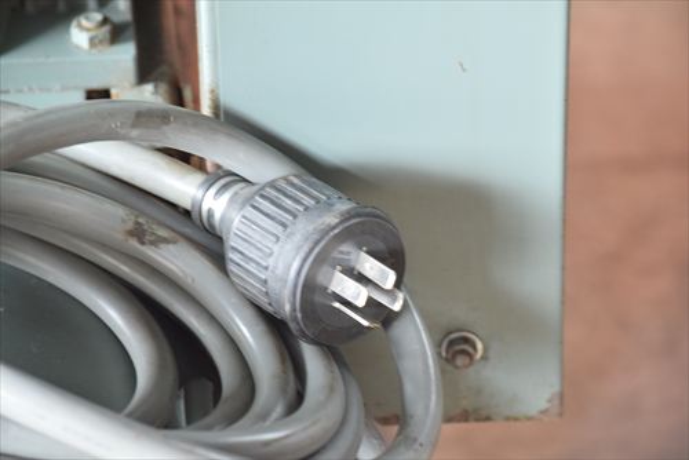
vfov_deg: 8.7
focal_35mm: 158
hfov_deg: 13.0
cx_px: 344
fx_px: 3016
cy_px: 230
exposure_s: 1/13
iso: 1250
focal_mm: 105
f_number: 6.3
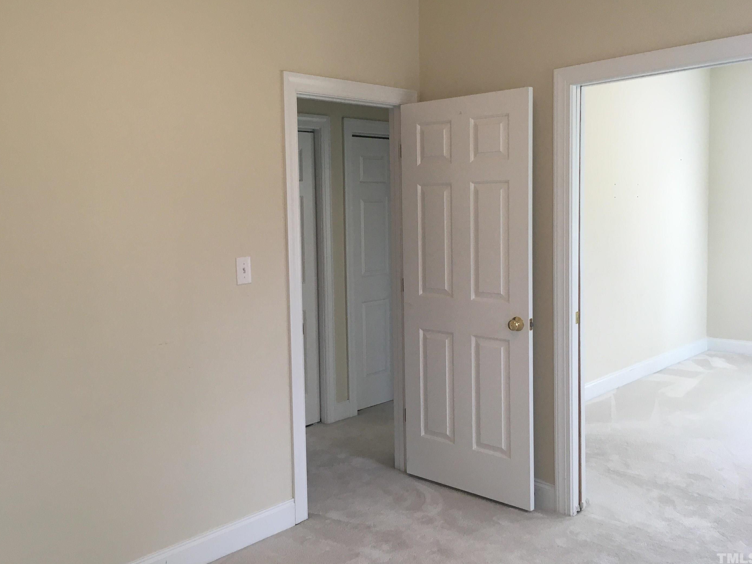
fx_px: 695
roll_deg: +0.4
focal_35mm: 32
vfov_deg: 44.1
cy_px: 255
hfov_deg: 56.7
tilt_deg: -3.9
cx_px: 346
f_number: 2.2
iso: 32
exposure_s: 1/30
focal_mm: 4.15
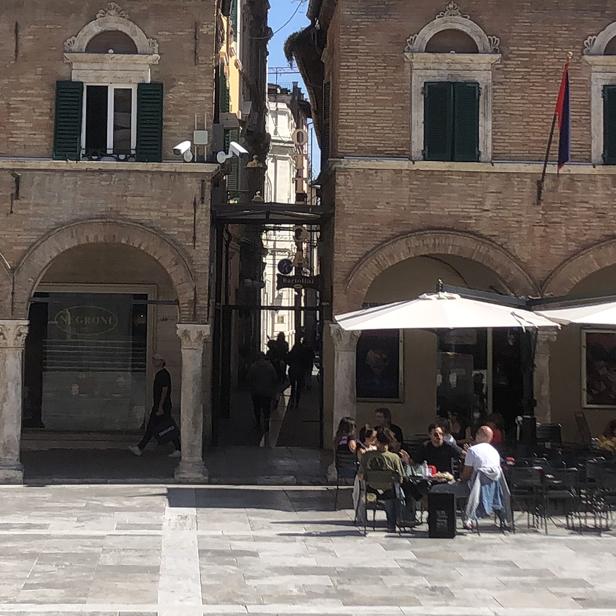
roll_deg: -0.5
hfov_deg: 18.1
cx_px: 129
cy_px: 126
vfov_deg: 18.1
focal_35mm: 95
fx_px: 1913
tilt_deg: +5.1
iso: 20
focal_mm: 4
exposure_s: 1/1799
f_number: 1.8
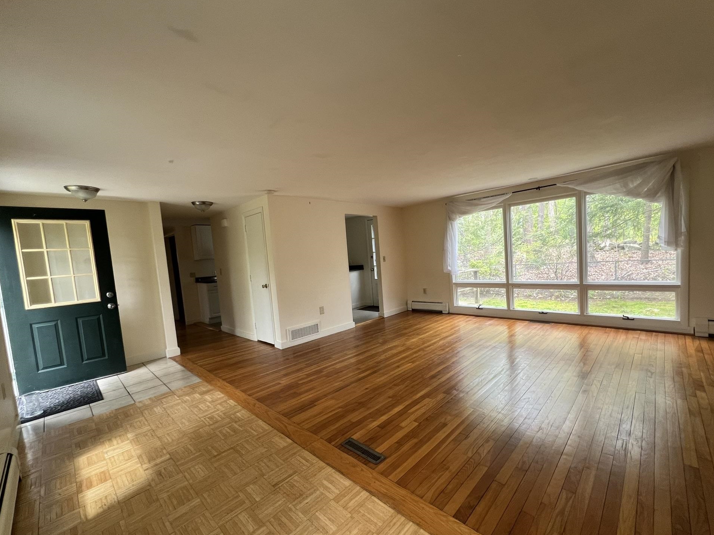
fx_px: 289
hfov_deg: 102.0
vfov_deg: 85.6
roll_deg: +4.0
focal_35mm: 14
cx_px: 371
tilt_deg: -4.2
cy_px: 280
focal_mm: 1.57
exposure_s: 1/99
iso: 100
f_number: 1.8
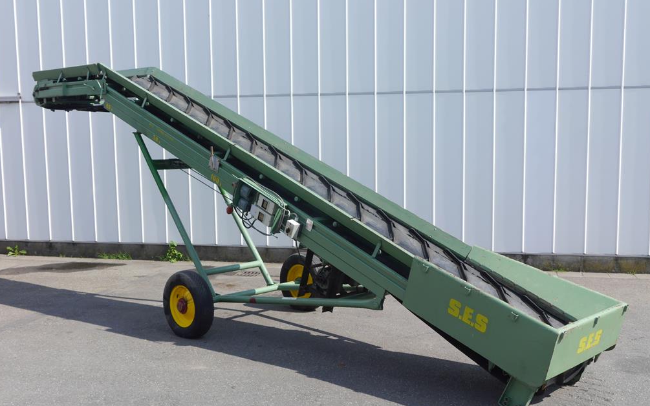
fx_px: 726
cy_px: 215
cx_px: 325
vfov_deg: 31.2
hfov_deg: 48.2
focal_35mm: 41
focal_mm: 19
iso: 160
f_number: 7.1
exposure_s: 1/320
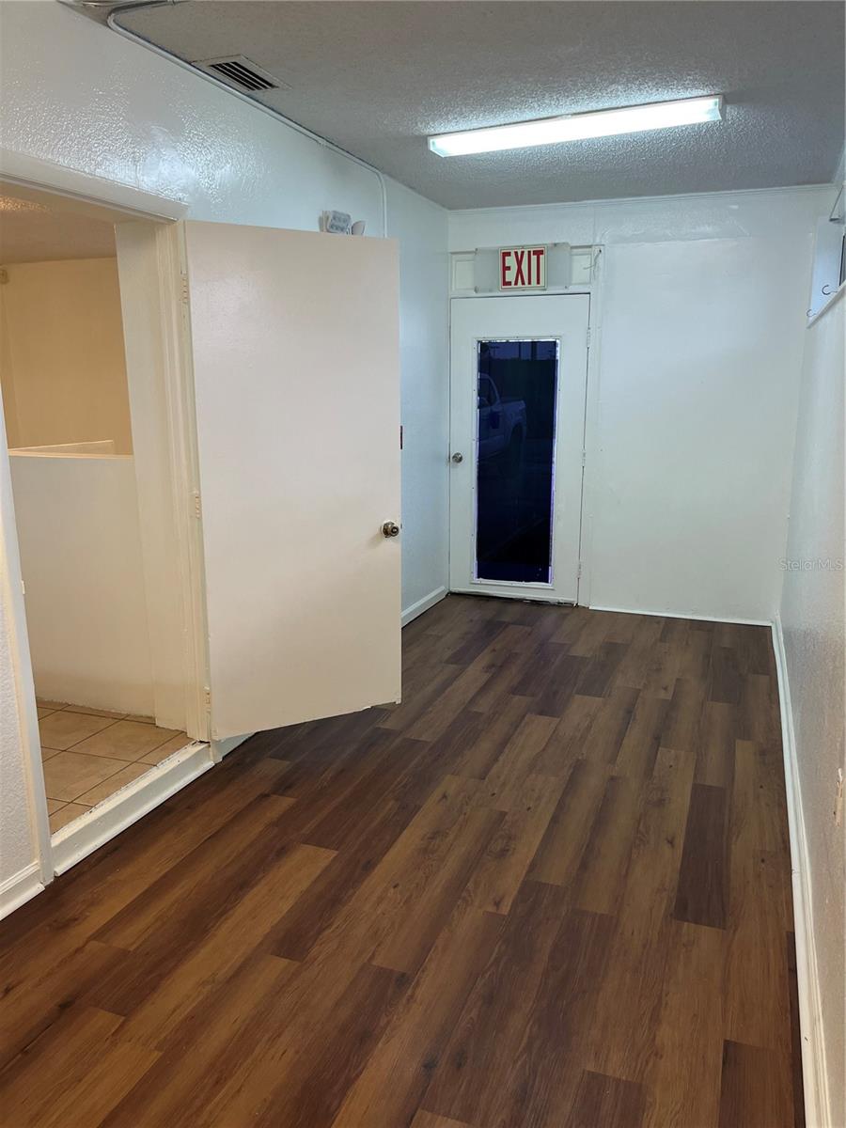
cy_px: 564
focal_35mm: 26
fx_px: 847
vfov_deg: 67.3
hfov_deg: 53.1
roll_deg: +0.4
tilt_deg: -12.6
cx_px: 423
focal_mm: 5.1
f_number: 1.6
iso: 100
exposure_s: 1/120
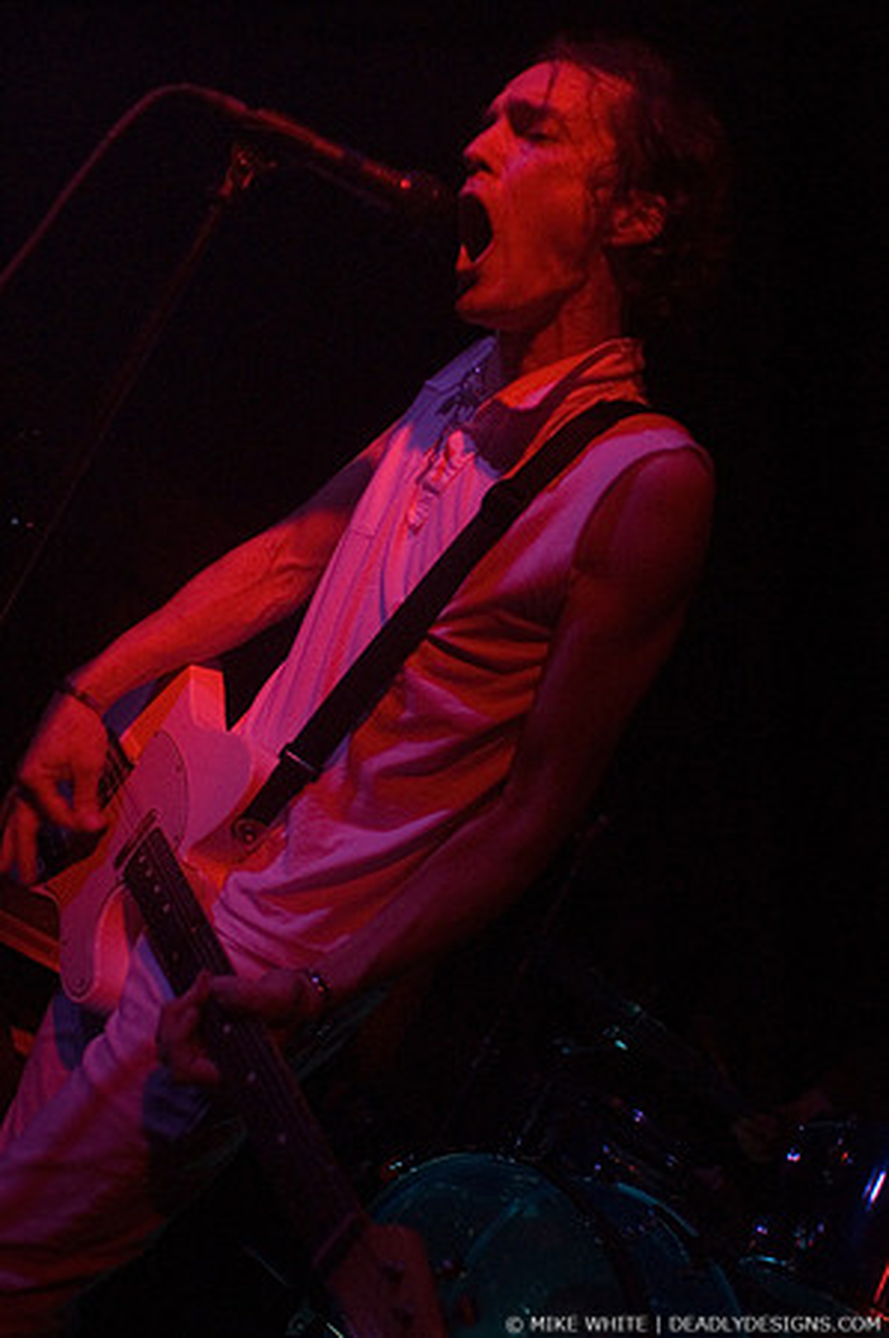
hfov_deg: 43.5
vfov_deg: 62.0
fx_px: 1114
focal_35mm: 30
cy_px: 669
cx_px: 444
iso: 800
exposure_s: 1/250
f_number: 2.8
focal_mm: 20
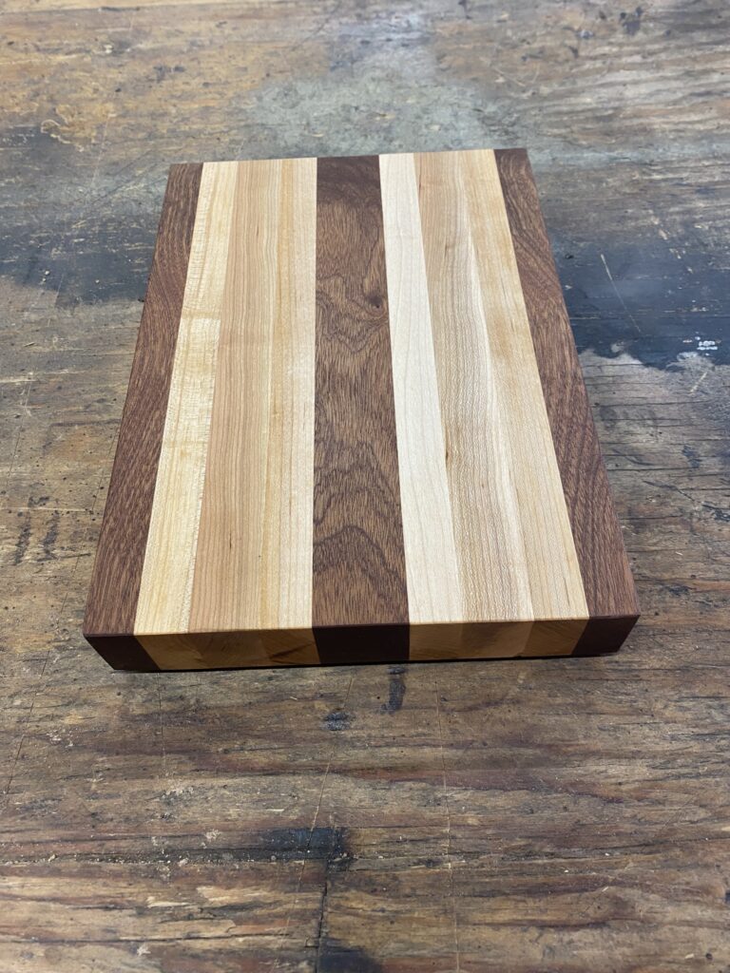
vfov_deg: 67.3
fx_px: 731
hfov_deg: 53.1
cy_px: 486
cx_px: 365
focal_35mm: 26
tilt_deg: -56.3
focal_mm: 4.25
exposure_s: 1/60
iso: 100
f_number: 1.8
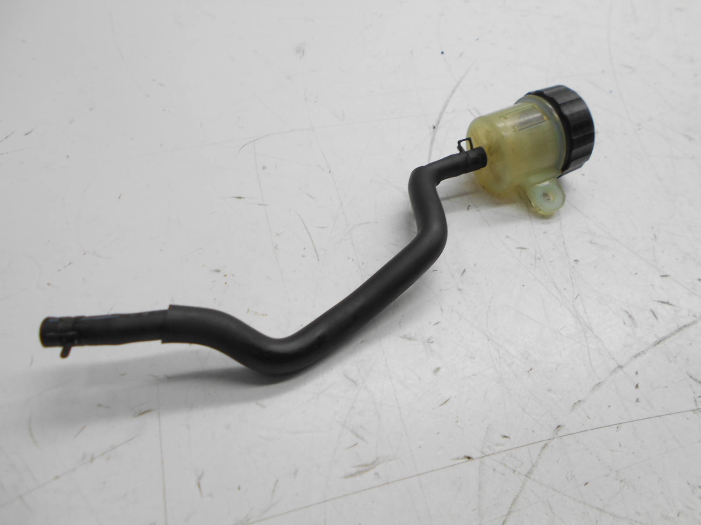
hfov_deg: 67.3
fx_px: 527
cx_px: 350
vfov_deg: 53.1
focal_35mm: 26
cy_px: 262
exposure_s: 1/50
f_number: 3.2
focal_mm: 4.6
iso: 80
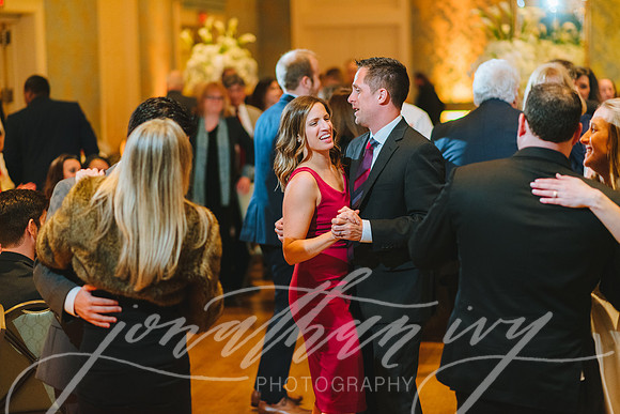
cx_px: 310
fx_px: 1464
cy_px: 207
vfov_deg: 16.1
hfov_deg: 23.9
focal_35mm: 85
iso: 1600
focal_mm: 85
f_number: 2.2
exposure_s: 1/160
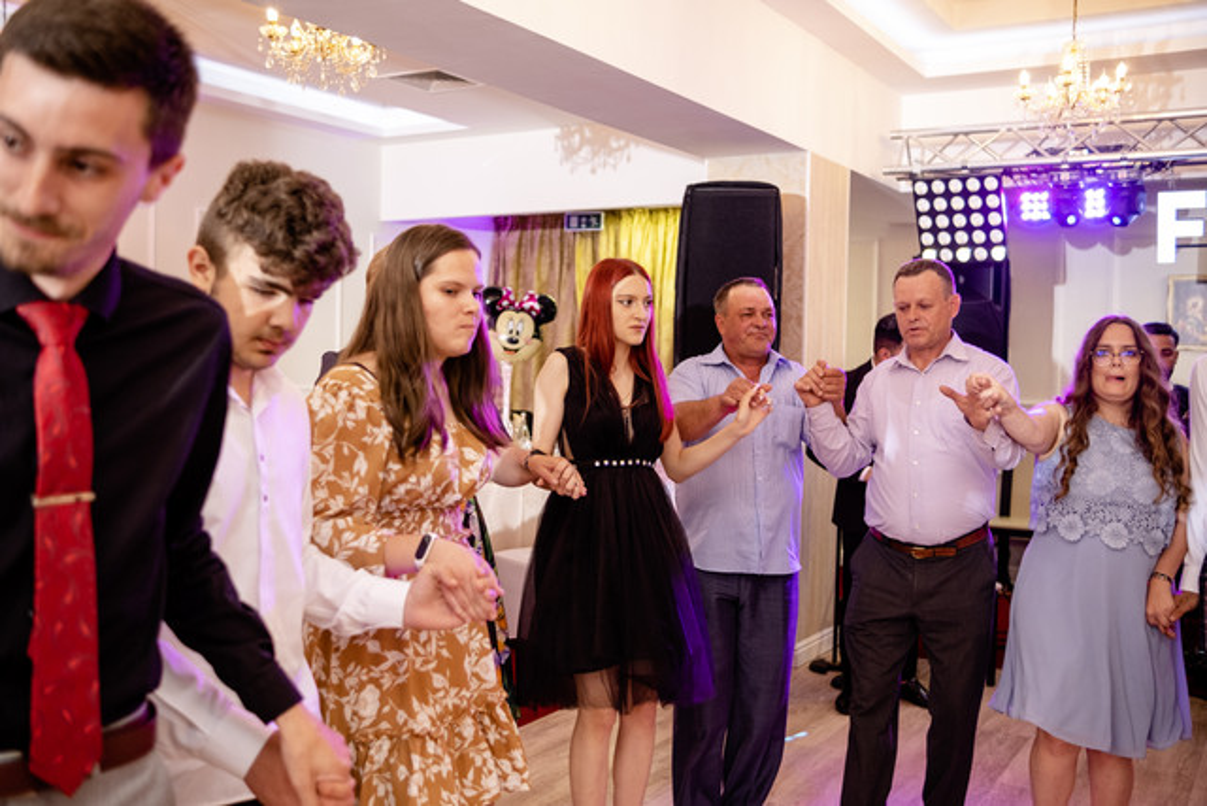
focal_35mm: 35
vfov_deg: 37.9
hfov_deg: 54.4
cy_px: 403
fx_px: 1174
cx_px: 604
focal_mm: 23
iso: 800
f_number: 2
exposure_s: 1/200
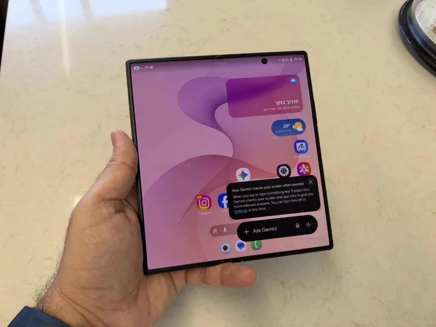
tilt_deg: -53.4
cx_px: 218
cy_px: 164
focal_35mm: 24
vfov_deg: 56.8
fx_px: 302
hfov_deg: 71.6
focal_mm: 6.93
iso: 320
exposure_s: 1/121
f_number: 4
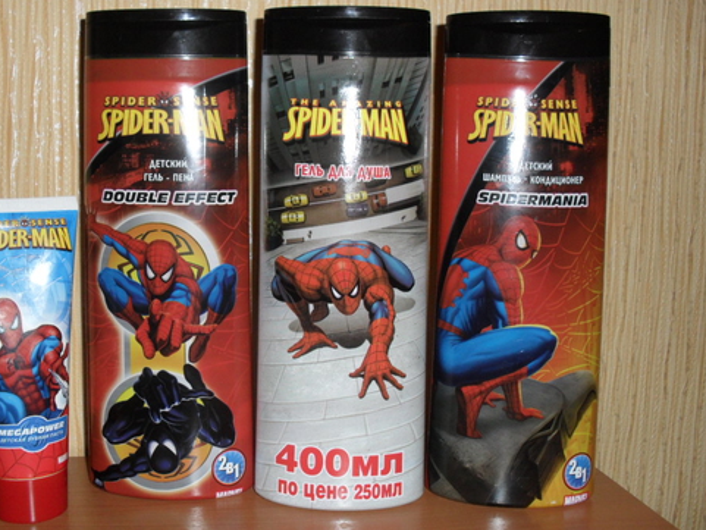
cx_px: 319
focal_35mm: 40
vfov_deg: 36.0
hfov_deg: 46.7
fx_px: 816
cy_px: 274
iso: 200
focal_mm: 6.3
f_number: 3.2
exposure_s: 1/45
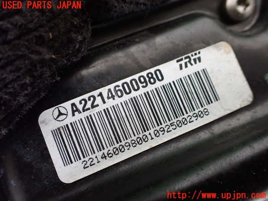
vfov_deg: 46.8
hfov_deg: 60.0
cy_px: 100
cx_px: 134
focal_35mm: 30
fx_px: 232
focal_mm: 5.4
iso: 800
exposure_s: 1/100
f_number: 2.3
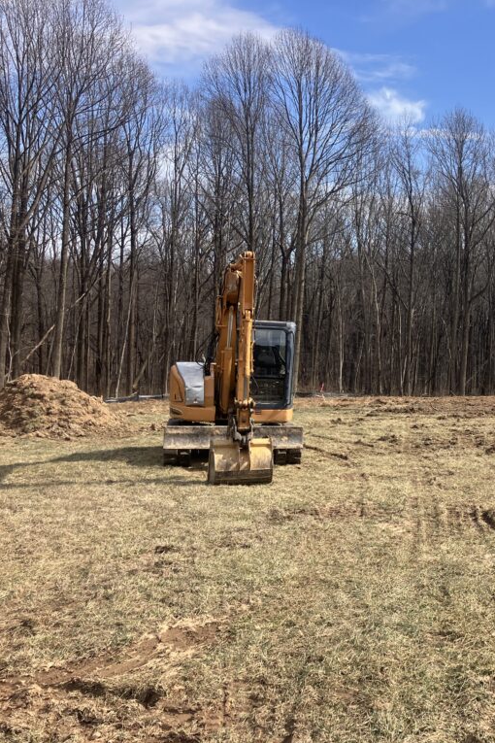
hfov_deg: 32.2
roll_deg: -2.4
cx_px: 464
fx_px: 804
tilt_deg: -3.4
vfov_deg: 49.6
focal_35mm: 39
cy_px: 372
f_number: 1.8
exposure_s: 1/1215
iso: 32
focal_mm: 3.99
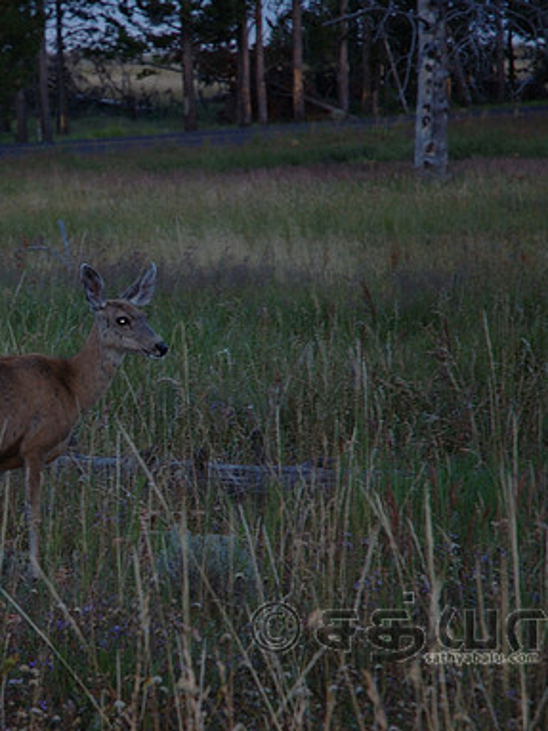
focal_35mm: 153
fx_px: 3231
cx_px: 52
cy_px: 365
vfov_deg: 12.9
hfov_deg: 9.6
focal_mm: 70
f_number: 4.5
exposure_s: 1/60
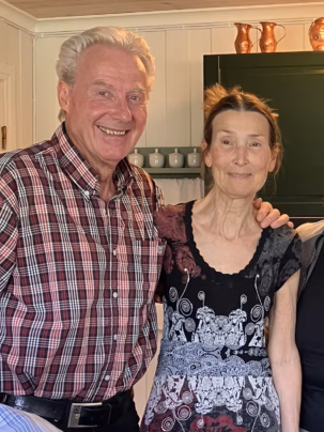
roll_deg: +0.2
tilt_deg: -1.5
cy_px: 287
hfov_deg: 19.8
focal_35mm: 71
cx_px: 362
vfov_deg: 27.2
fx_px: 886
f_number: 1.8
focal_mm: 3.99
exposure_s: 1/50
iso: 160
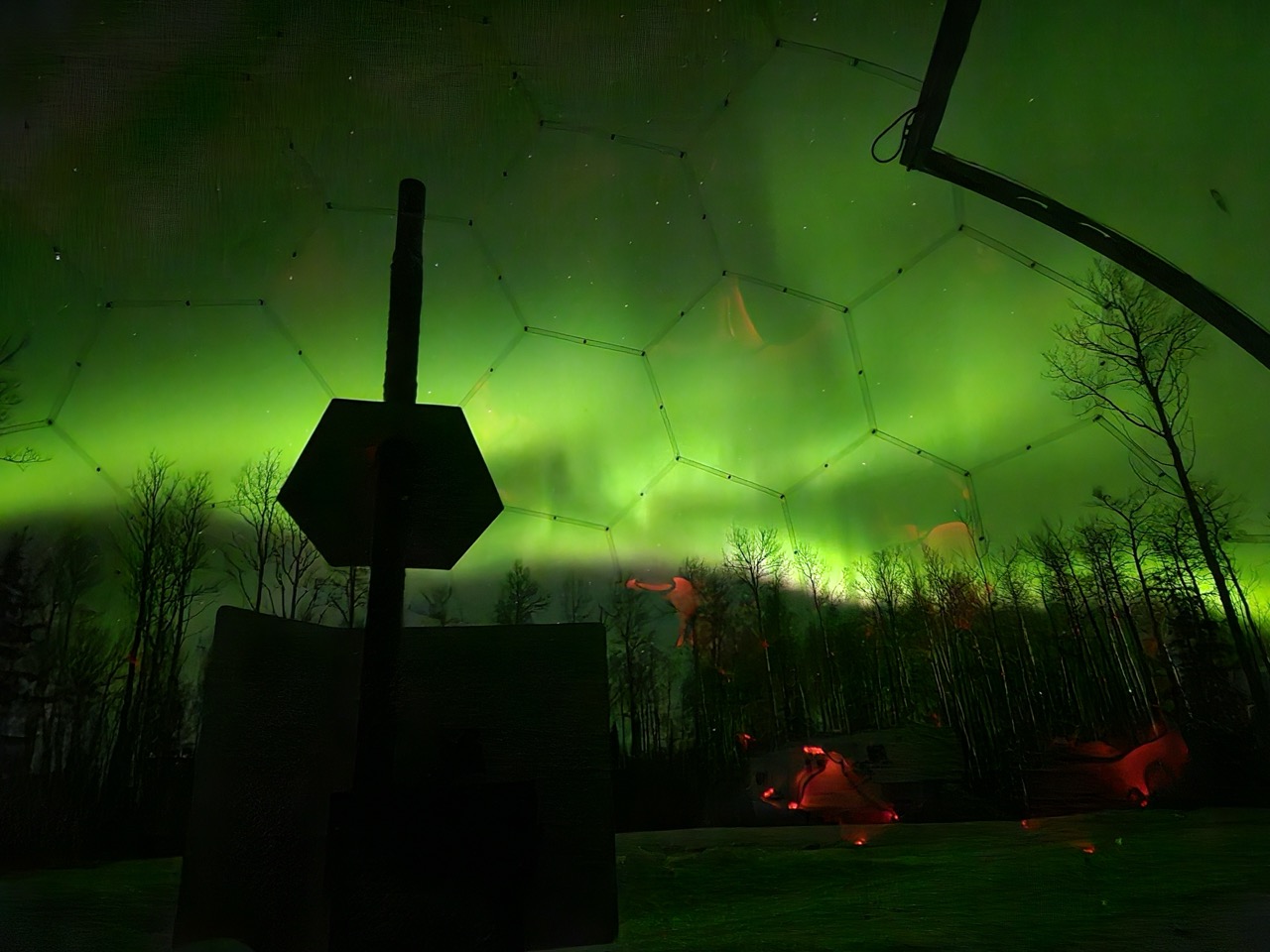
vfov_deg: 58.9
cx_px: 635
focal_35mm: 23
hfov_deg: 73.9
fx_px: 844
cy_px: 476
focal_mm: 5.4
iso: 2000
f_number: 1.8
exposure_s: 1/2
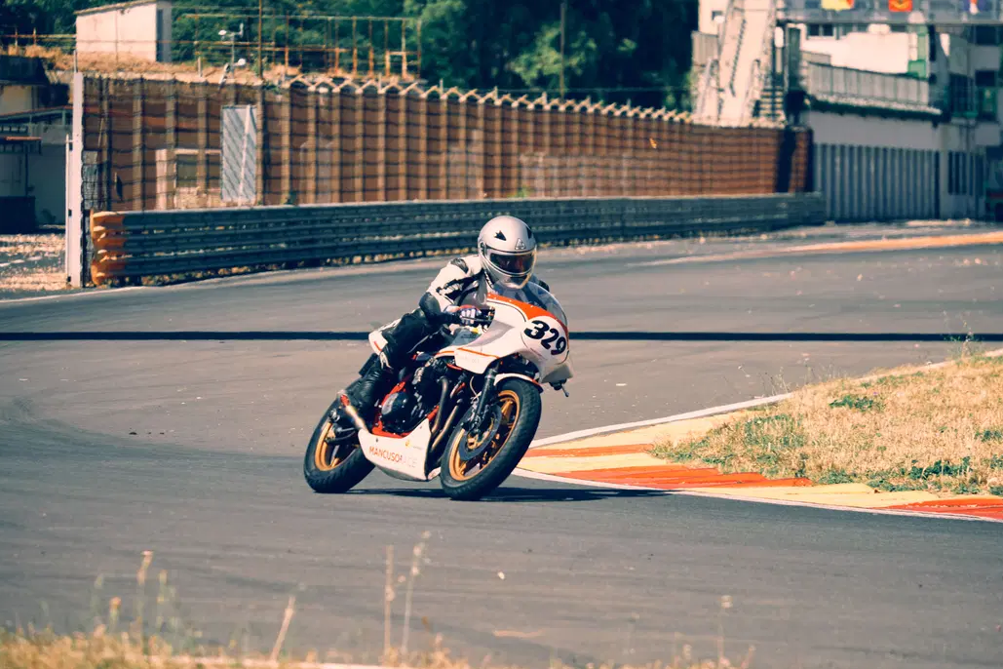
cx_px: 554
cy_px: 343
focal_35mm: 350
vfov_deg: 3.9
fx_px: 9751
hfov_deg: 5.9
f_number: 5.6
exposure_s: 1/1000
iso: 200
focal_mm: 200
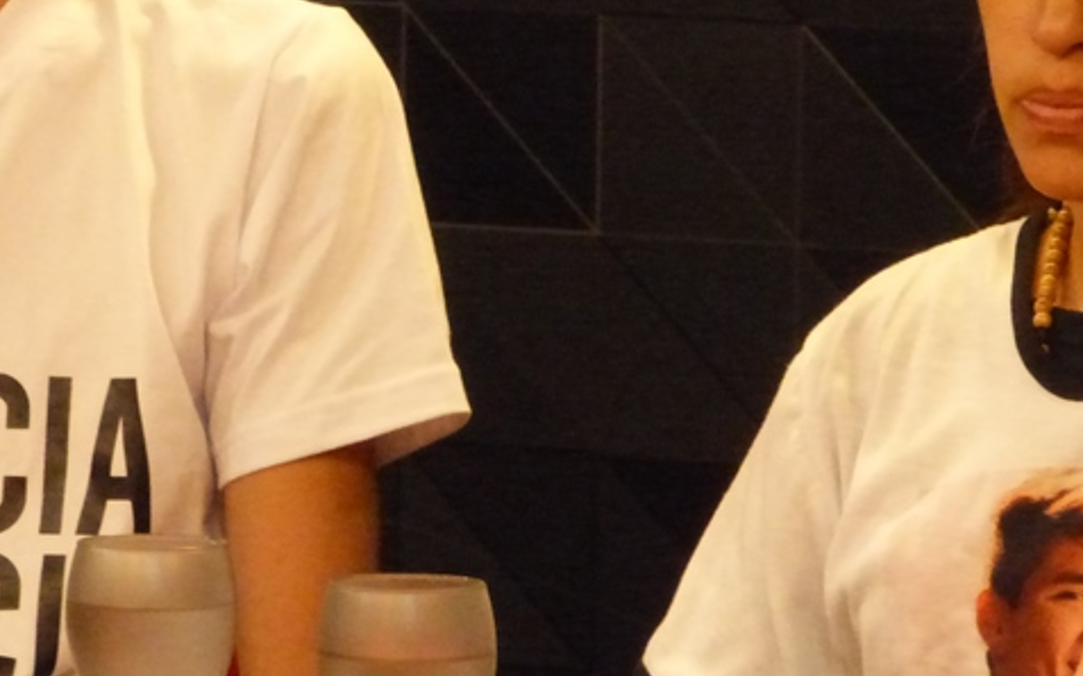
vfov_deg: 3.8
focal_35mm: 347
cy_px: 34
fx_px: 10241
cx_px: 429
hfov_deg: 6.1
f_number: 8
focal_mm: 34.83
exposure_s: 1/100
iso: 3200
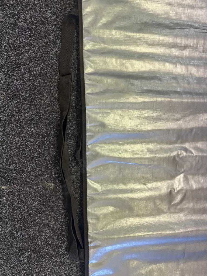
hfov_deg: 56.8
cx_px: 104
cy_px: 138
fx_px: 191
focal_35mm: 24
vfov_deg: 71.6
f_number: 1.78
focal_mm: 6.86
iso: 125
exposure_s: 1/100
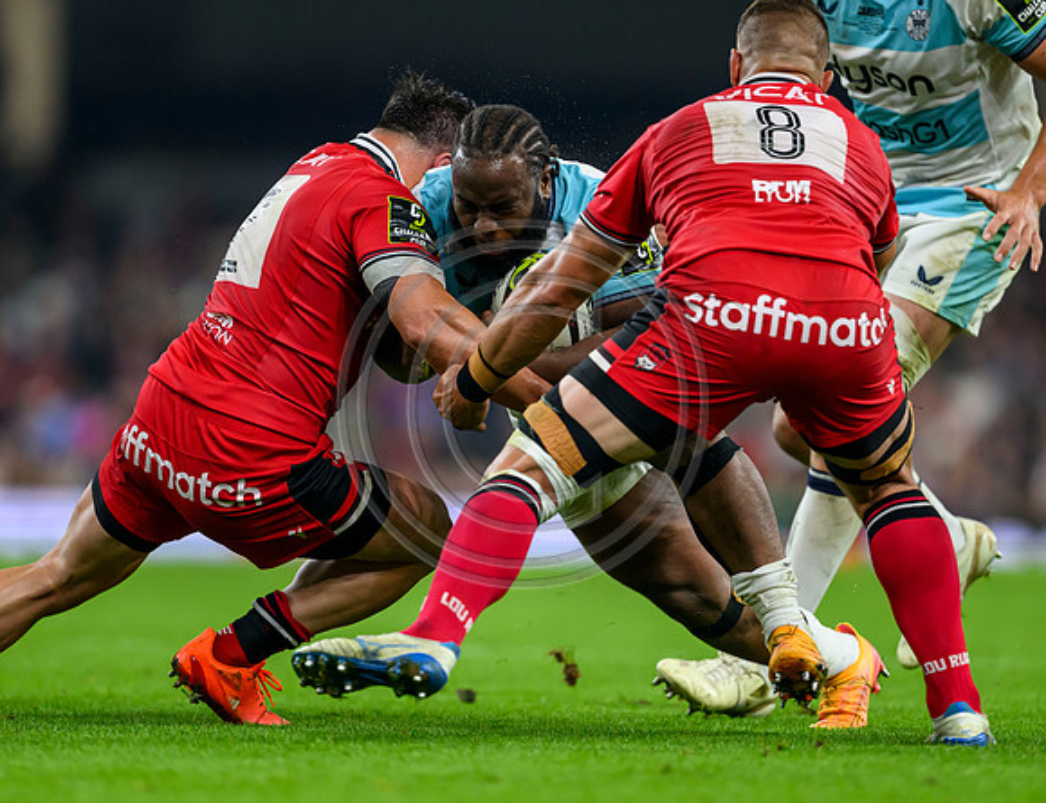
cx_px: 547
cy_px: 376
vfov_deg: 2.9
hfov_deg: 3.7
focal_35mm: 527
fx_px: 16048
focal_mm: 400
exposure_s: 1/1600
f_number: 3.2
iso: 2500
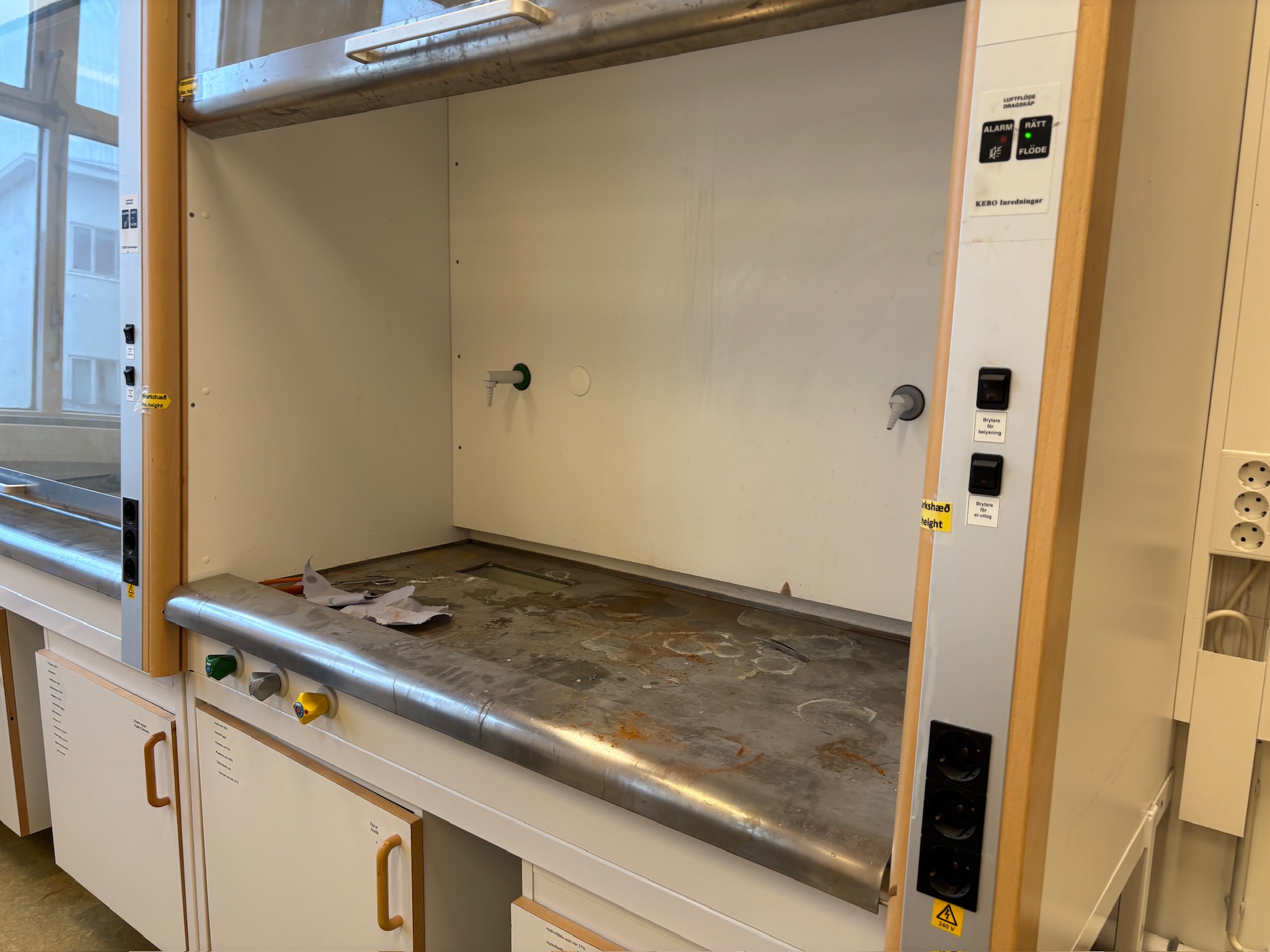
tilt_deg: -8.2
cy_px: 476
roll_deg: -1.5
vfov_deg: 53.1
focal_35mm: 26
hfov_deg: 67.3
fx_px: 954
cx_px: 635
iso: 64
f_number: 1.6
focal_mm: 5.96
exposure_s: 1/50
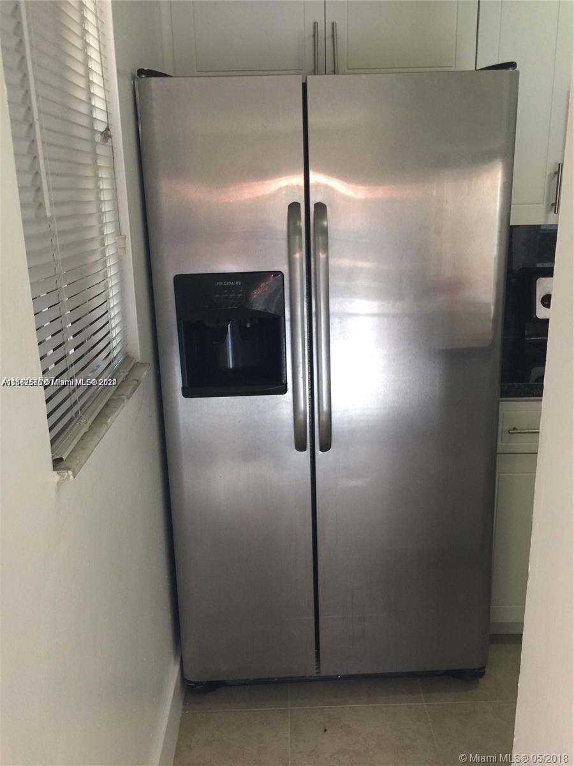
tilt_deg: -13.9
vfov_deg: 61.7
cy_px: 383
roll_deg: +1.6
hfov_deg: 48.2
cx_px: 287
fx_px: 641
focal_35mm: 29
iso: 50
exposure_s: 1/15
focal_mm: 4.15
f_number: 2.2
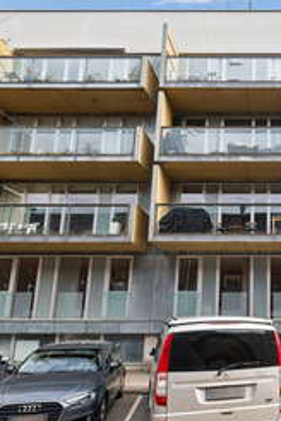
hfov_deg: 40.1
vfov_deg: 63.7
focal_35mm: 29
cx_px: 274
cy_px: 214
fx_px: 340
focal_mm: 17
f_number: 11
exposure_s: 1/100
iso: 160
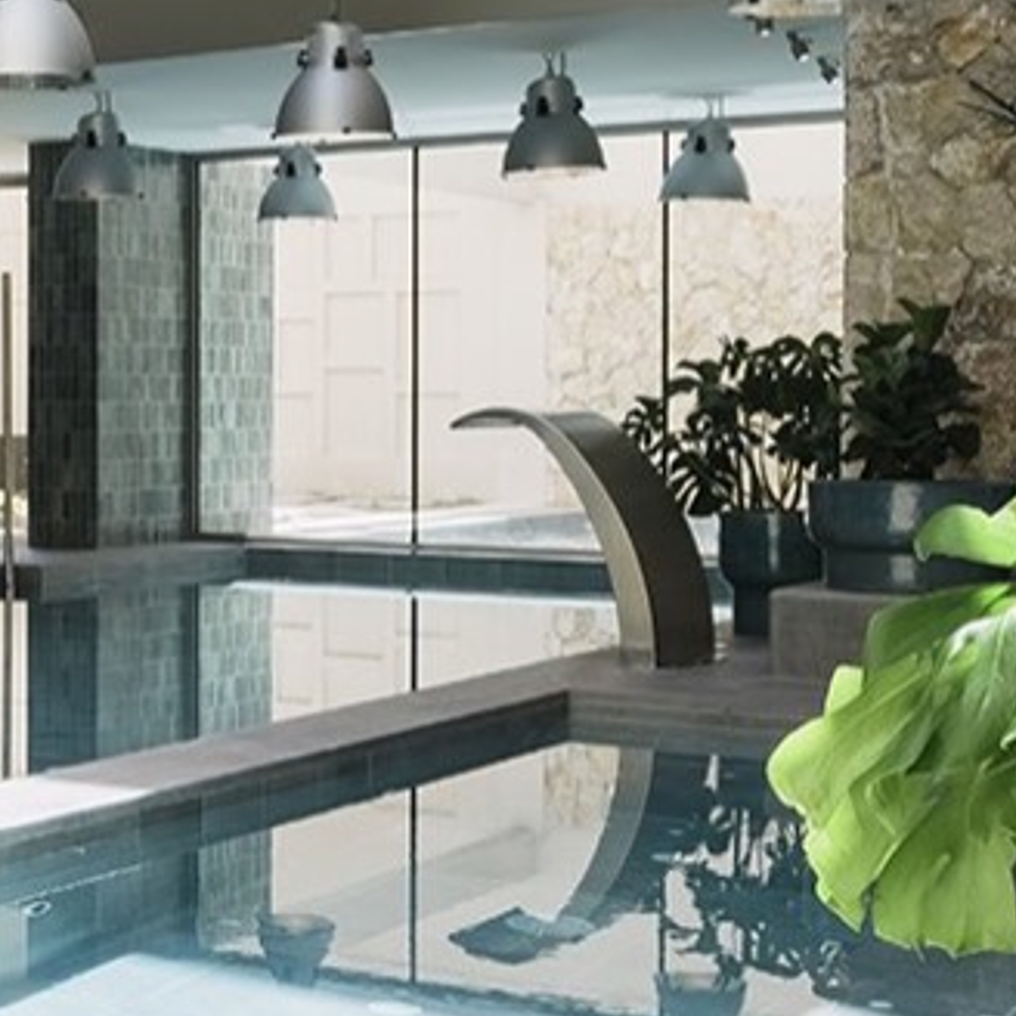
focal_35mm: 73
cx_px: -356
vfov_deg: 23.6
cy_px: 396
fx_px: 2424
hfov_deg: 21.2
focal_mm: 14.5
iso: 400
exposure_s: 1/1250
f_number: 10
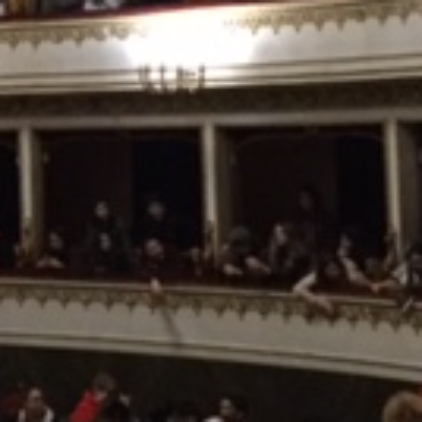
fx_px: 1807
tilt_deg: +5.2
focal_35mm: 131
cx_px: -334
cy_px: 19
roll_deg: +1.3
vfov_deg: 13.2
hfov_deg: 12.2
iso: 200
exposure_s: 1/25
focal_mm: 3.3
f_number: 2.4
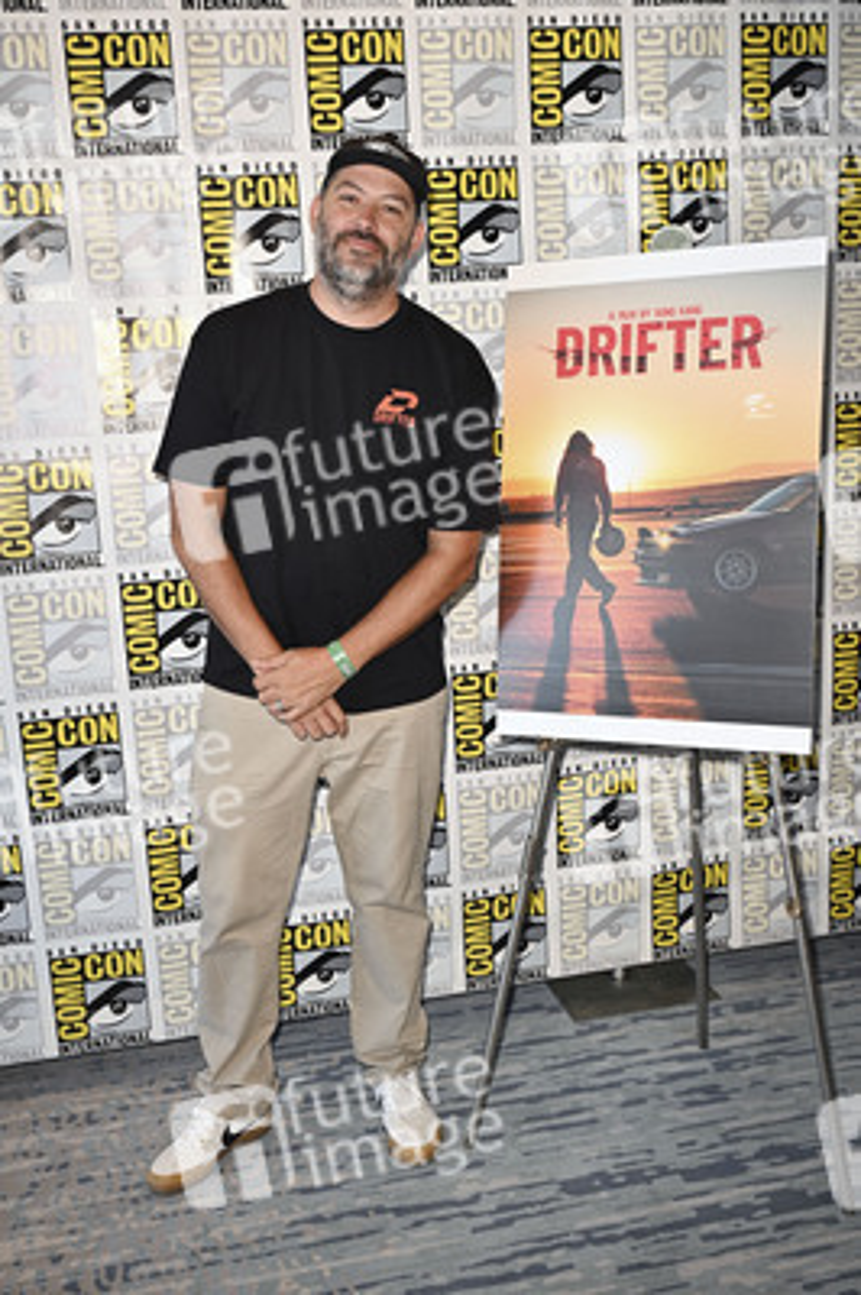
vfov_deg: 54.5
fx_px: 1258
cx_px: 430
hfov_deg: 37.8
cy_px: 648
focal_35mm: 35
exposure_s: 1/250
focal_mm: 35
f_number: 4.5
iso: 1250
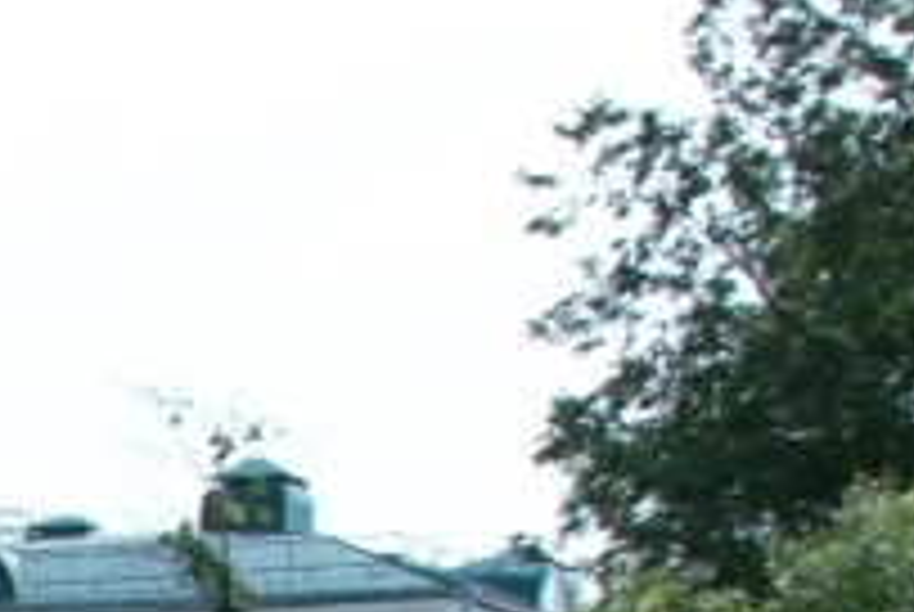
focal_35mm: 186
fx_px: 4728
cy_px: 1755
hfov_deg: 9.2
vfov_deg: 6.8
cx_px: -1643
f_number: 8
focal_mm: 21
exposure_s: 1/250
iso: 100
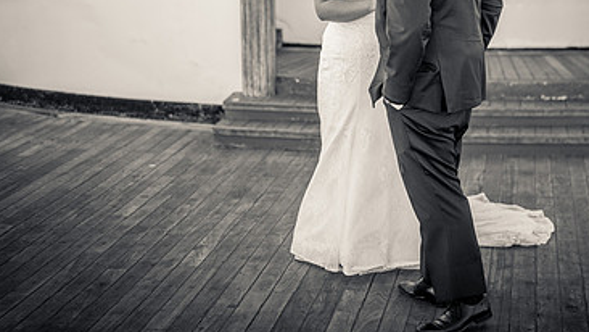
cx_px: 369
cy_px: 35
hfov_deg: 25.5
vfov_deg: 14.4
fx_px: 1296
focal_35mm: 83
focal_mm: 50
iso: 200
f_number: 1.4
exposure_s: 1/2500
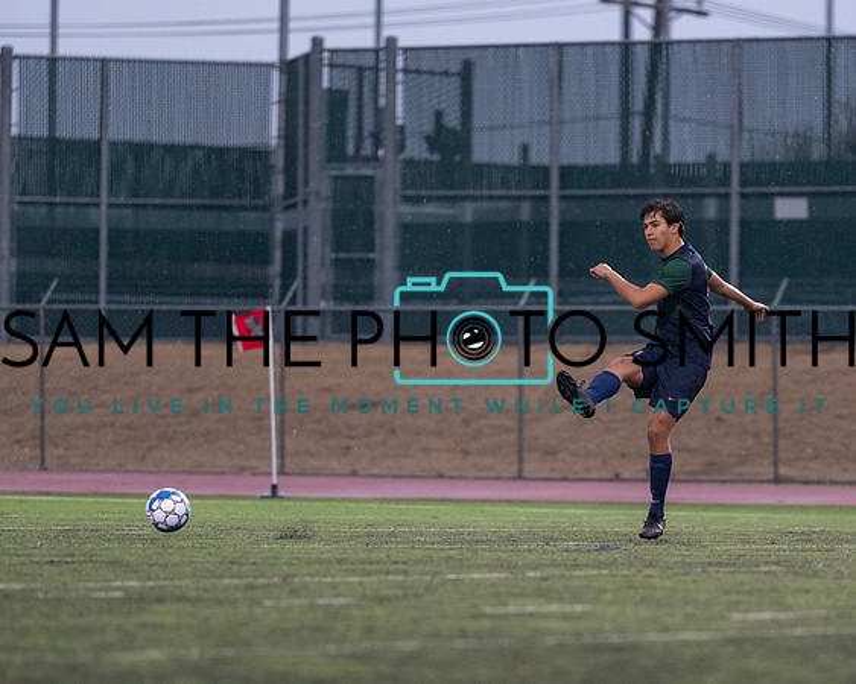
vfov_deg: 4.6
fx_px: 8529
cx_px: 619
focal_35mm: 337
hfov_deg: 5.7
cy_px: 506
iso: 3200
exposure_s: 1/1250
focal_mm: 200
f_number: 2.8
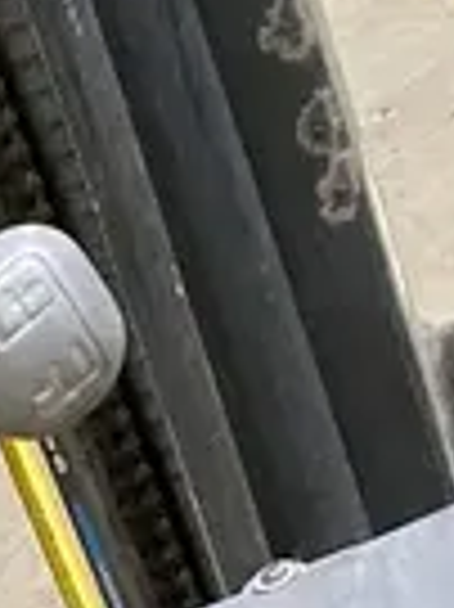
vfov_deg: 11.0
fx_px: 2470
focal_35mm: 141
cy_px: 1615
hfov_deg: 9.4
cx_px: -643
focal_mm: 4.25
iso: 500
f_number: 1.8
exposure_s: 1/60
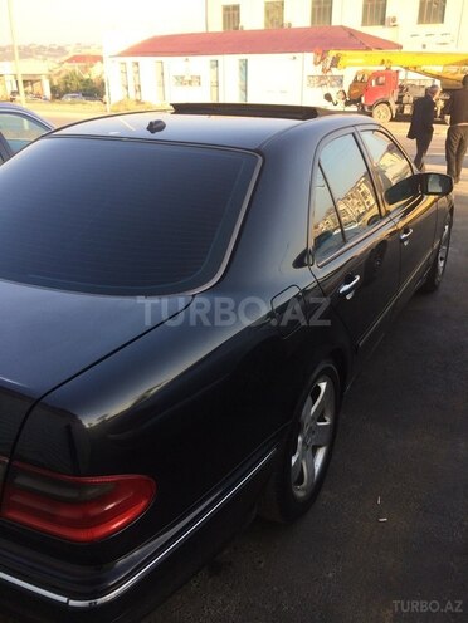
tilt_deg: -27.1
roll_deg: +1.2
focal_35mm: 29
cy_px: 312
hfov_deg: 48.2
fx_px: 523
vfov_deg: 61.7
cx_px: 234
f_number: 2.2
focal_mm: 4.15
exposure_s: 1/351
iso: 32
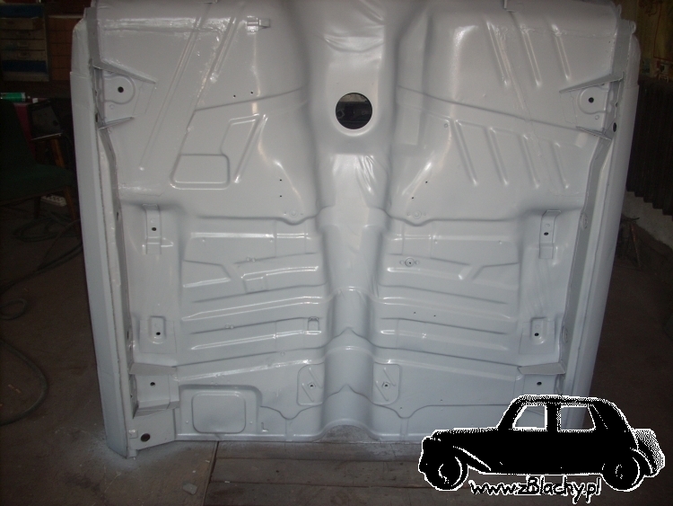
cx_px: 336
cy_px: 253
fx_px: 720
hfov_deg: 50.1
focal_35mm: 37
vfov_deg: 38.7
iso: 64
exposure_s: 1/30
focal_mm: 6.2
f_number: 2.8
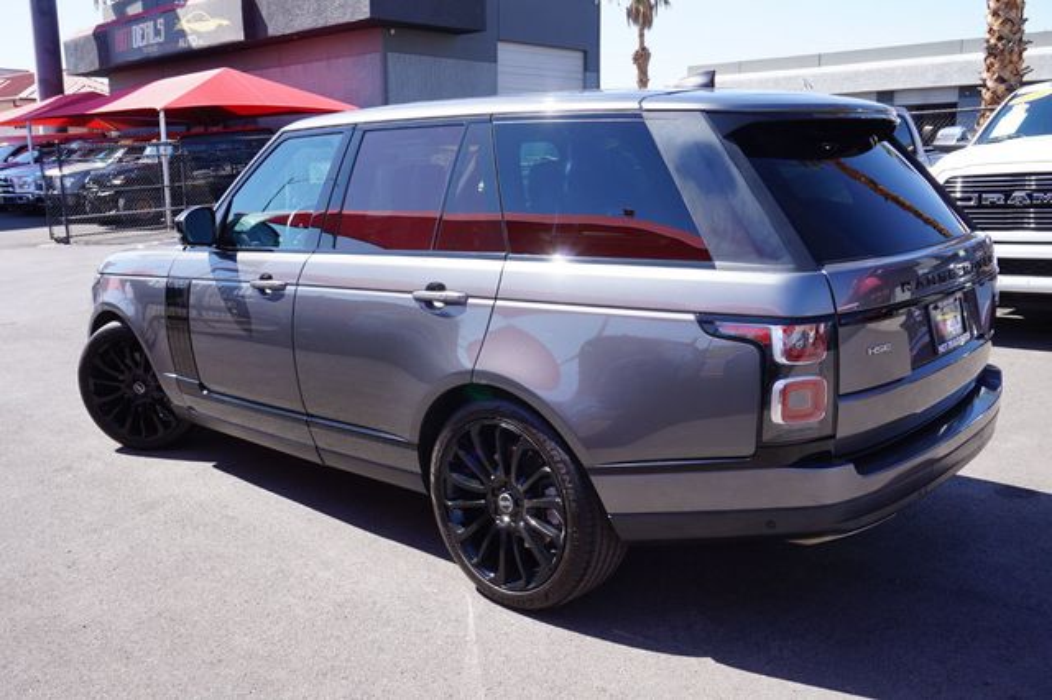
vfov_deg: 41.7
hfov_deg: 59.5
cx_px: 526
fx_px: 920
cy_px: 350
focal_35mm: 32
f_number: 9
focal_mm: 21
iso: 100
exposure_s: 1/80
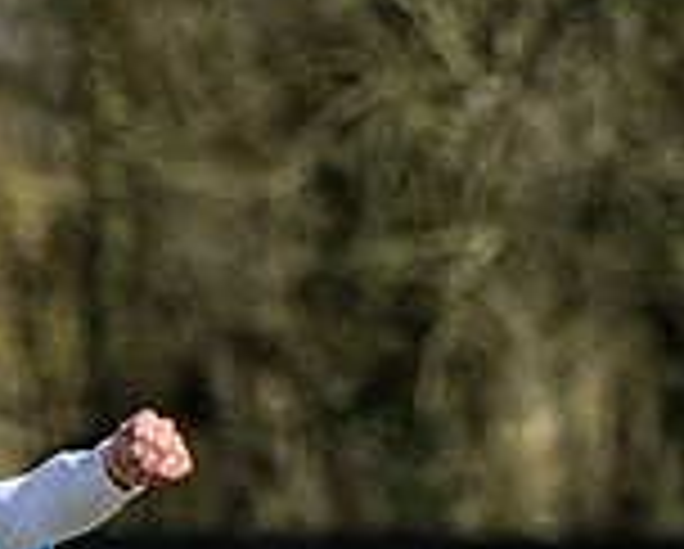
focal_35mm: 999
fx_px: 20250
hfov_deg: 1.9
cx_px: 55
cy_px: 1238
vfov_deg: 1.5
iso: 200
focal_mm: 150
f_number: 3.2
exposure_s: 1/4000
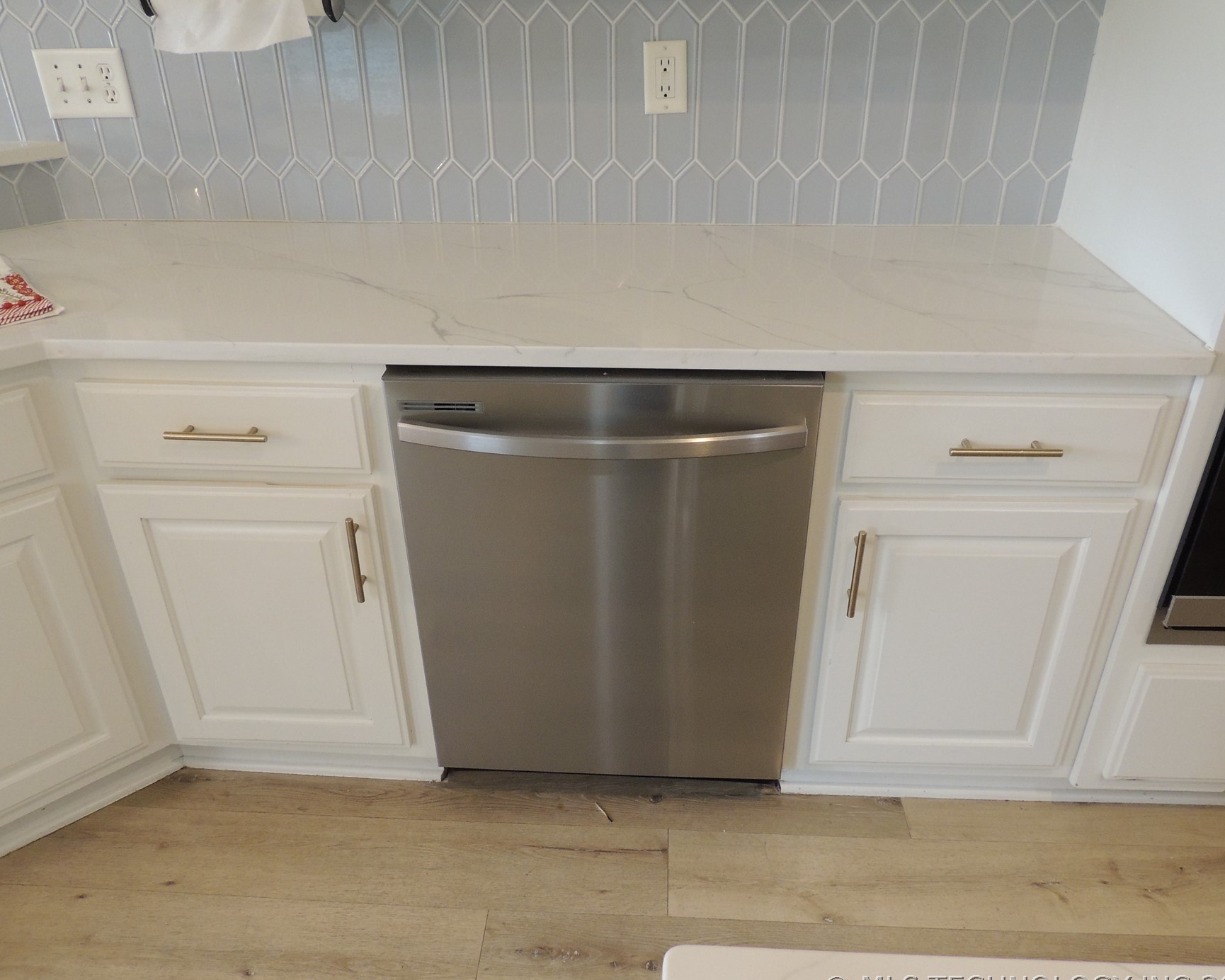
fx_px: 943
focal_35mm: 26
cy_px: 501
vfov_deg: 54.9
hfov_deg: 66.0
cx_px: 601
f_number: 3
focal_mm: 4.3
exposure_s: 1/30
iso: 360
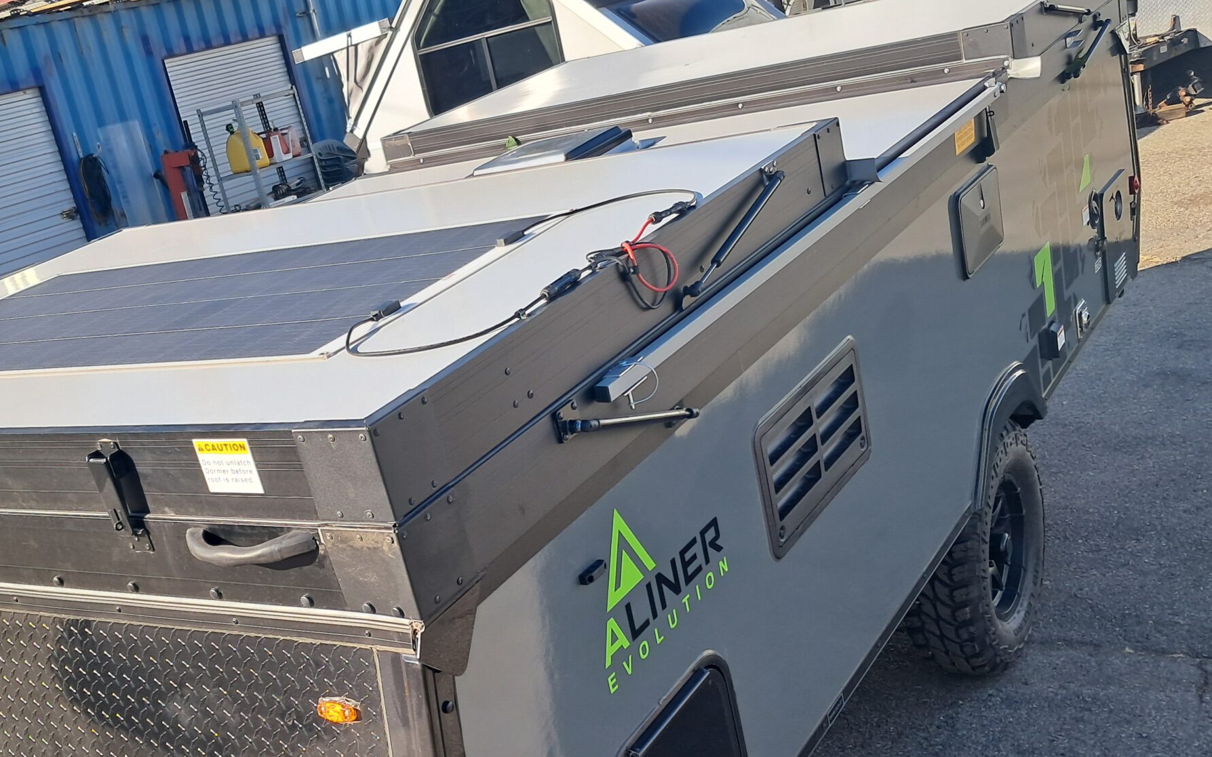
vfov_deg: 31.0
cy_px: 516
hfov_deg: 47.6
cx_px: 435
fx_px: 1354
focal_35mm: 41
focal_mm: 4
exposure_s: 1/340
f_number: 1.8
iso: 50
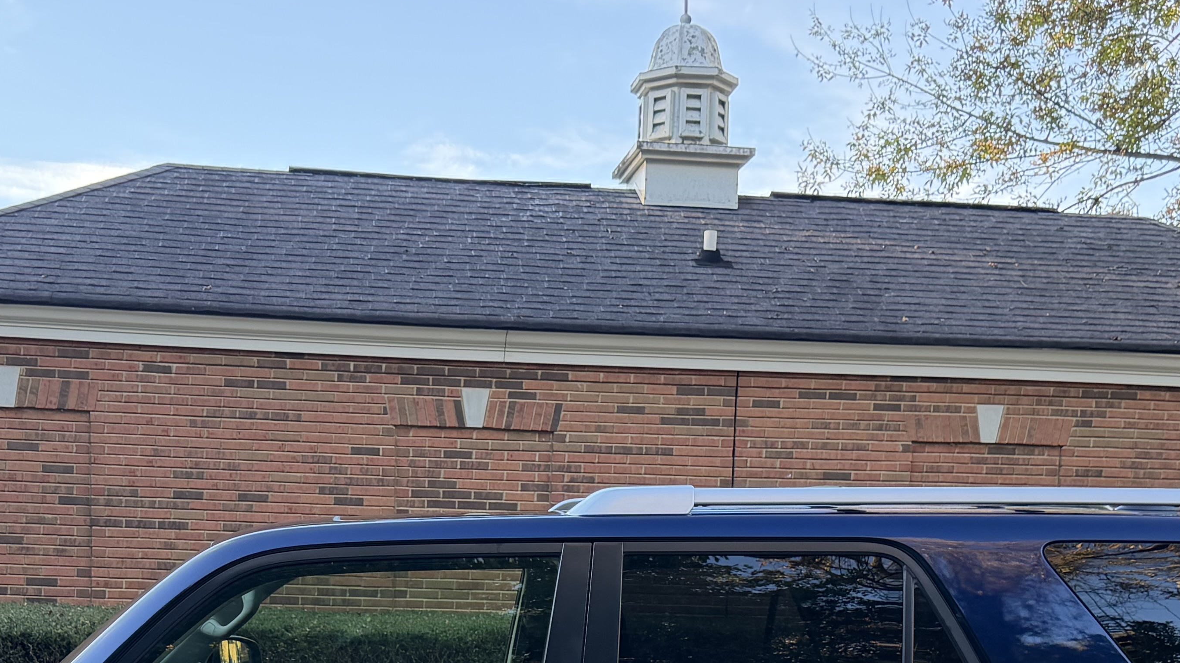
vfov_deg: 20.5
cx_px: 487
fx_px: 1721
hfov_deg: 37.7
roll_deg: -1.7
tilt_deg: -6.8
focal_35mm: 55
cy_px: 773
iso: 200
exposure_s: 1/231
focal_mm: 6.76
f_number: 1.78
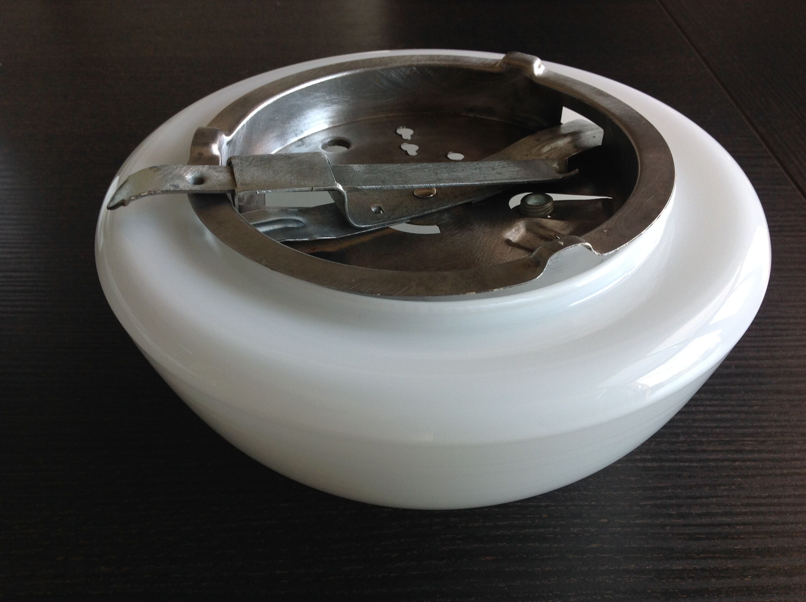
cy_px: 301
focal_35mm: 35
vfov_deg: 40.6
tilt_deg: -41.0
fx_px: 814
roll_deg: -1.4
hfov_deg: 52.7
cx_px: 403
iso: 50
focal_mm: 4.28
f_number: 2.4
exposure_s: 1/40
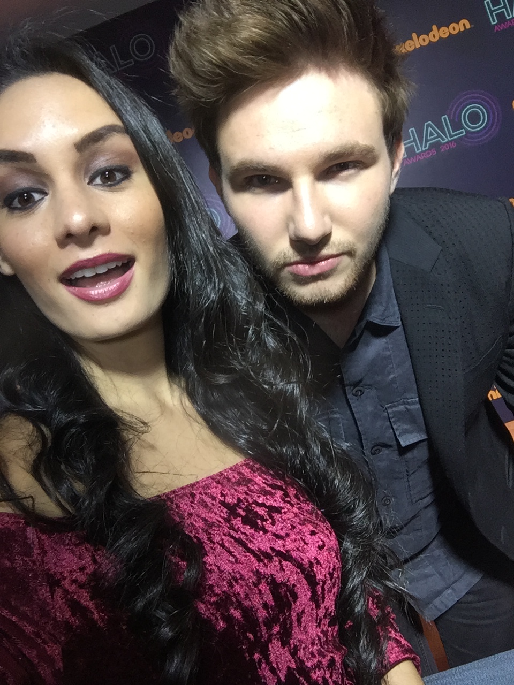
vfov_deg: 58.4
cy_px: 342
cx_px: 257
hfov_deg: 45.4
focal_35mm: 31
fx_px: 614
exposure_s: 1/60
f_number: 2.2
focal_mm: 2.65
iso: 50
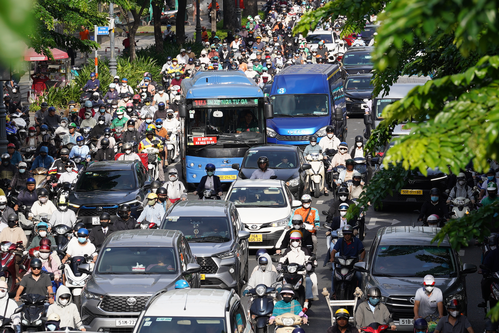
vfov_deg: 5.5
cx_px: 250
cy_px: 166
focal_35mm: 250
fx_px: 3465
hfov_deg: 8.2
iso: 125
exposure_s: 1/320
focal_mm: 167
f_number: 7.1
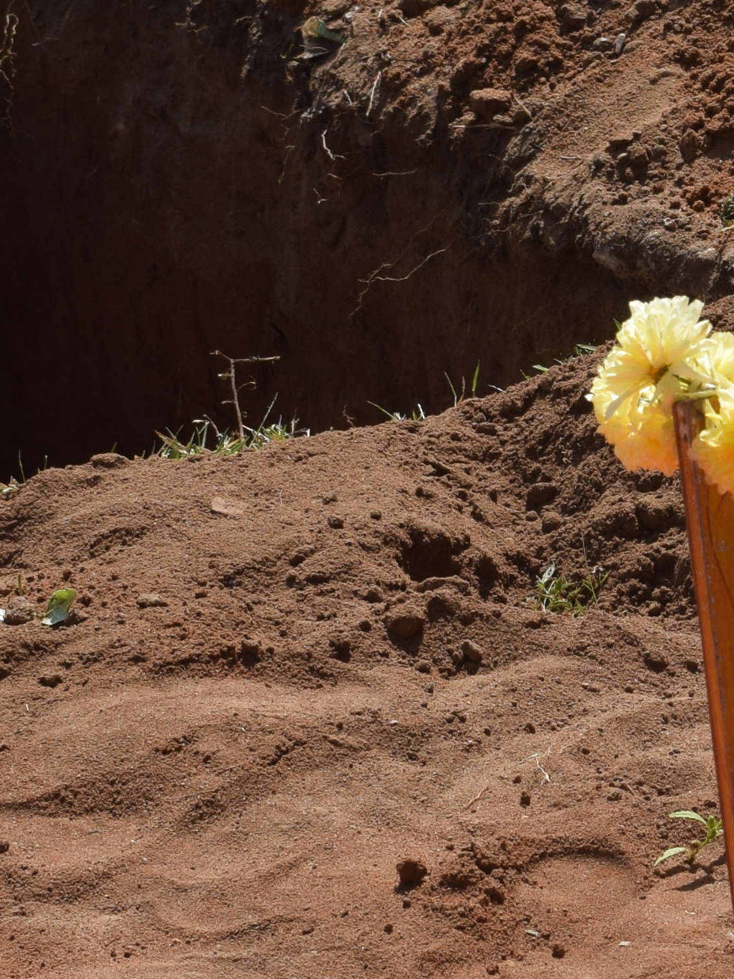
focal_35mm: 220
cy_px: 538
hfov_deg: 6.7
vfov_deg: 9.0
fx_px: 6221
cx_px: 1134
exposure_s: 1/400
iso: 200
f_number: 10
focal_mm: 38
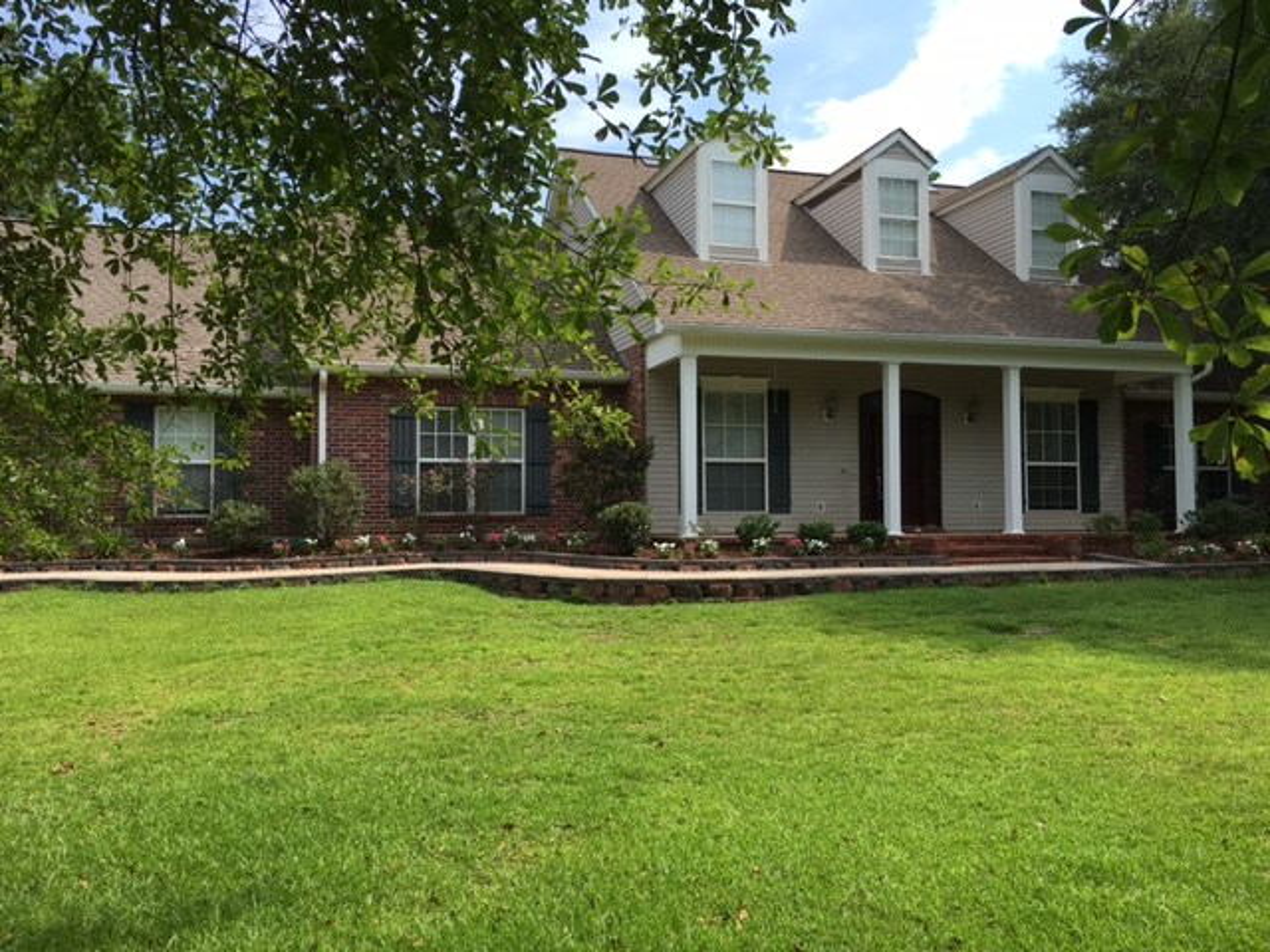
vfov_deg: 48.2
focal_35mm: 29
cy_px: 476
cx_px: 635
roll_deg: -0.1
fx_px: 1064
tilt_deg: +3.7
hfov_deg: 61.7
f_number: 2.2
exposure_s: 1/874
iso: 25
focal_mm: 4.15
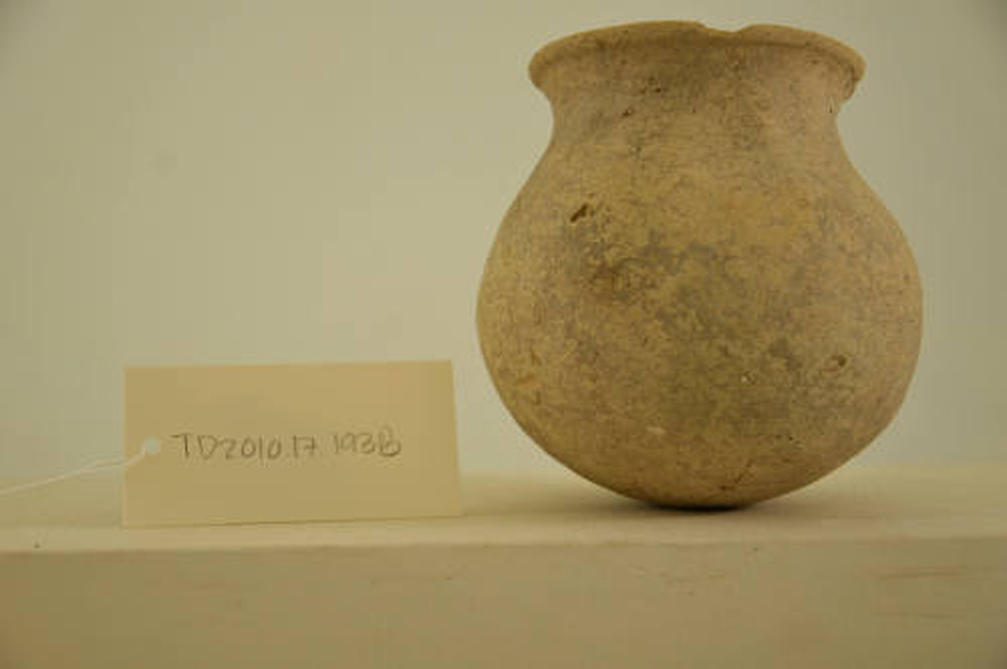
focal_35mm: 68
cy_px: 334
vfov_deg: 20.1
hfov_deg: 29.9
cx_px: 504
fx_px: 1886
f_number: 4.8
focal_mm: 45
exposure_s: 1/60
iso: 200
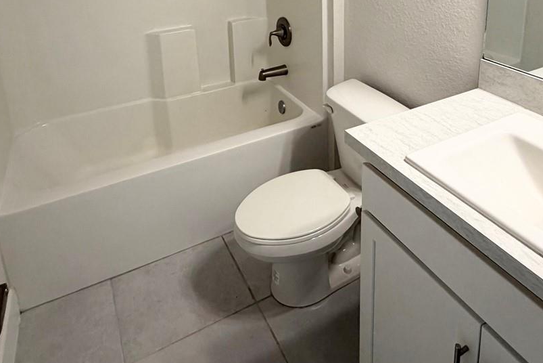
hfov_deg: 63.5
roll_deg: +2.8
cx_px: 296
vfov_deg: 40.1
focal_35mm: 29
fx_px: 438
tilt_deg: -14.0
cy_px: 9
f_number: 2.2
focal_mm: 2.22
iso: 250
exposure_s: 1/120
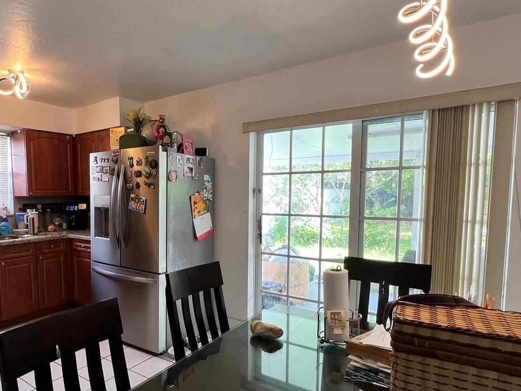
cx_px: 179
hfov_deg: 74.3
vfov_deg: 60.8
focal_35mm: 22
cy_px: 223
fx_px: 331
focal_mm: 1.57
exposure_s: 1/120
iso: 125
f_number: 1.8
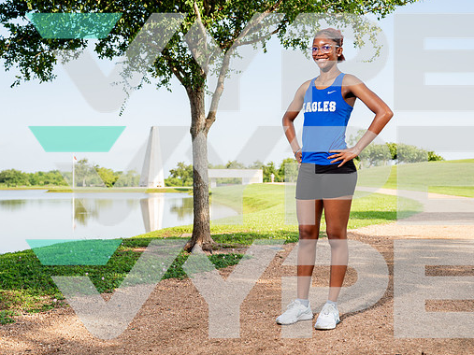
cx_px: 266
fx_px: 602
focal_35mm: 44
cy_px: 176
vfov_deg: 32.9
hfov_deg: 42.9
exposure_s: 1/250
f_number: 4
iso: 100
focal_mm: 40
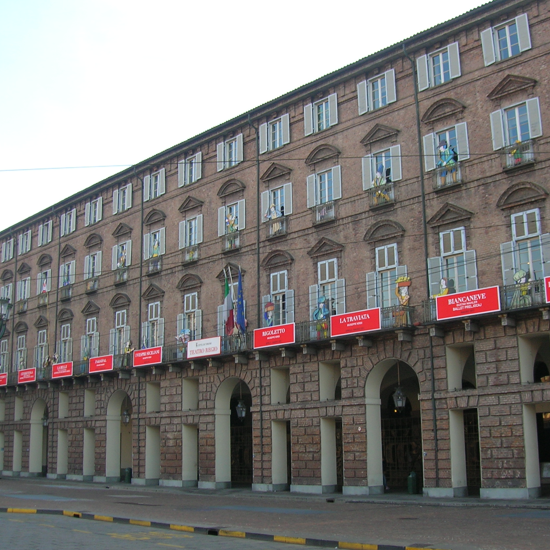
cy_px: 270
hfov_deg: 40.9
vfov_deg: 40.9
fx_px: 737
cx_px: 306
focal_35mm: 41
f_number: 4.9
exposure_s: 1/52.6
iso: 50
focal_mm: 5.7
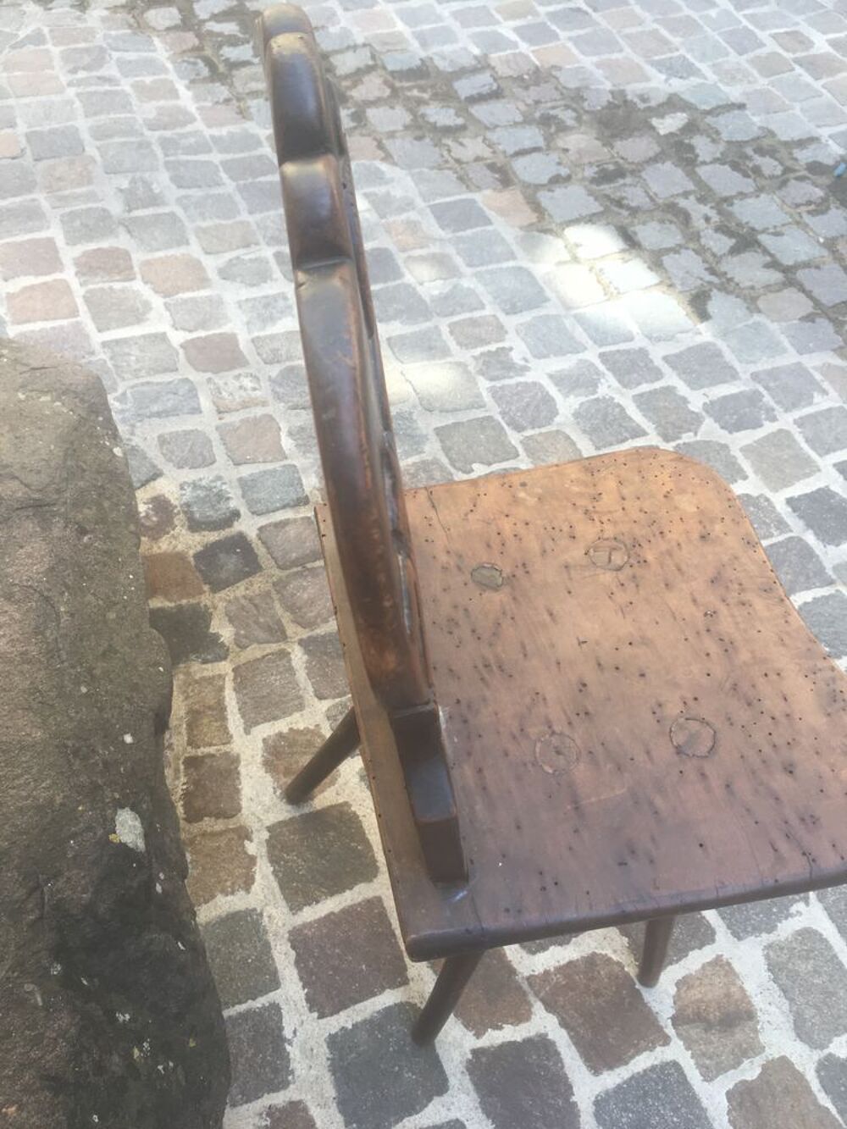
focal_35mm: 29
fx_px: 946
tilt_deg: -53.2
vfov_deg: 61.7
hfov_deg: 48.2
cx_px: 424
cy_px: 564
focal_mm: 4.15
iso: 32
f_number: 2.2
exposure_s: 1/100
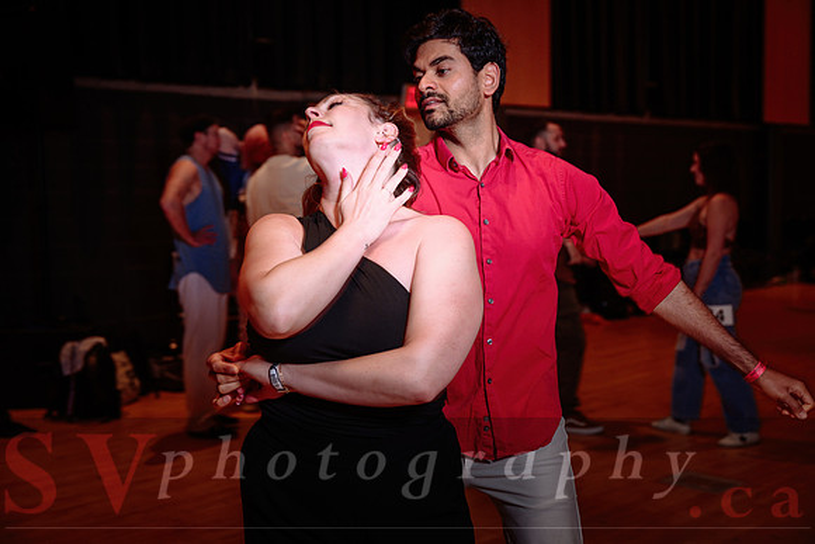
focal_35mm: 47
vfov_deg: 28.7
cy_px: 272
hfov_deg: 41.9
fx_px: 1064
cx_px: 408
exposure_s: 1/60
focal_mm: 47
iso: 500
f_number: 3.5
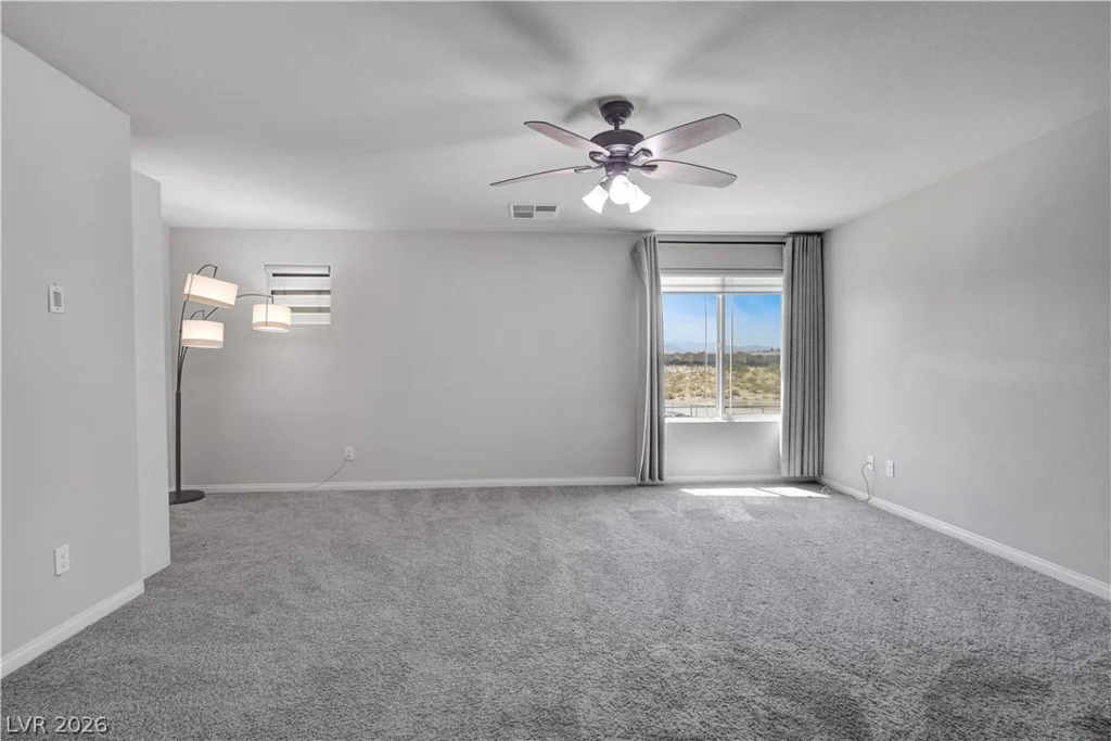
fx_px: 509
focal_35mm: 16
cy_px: 370
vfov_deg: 72.1
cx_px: 556
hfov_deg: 95.0
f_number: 8
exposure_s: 1/60
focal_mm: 11
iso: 400
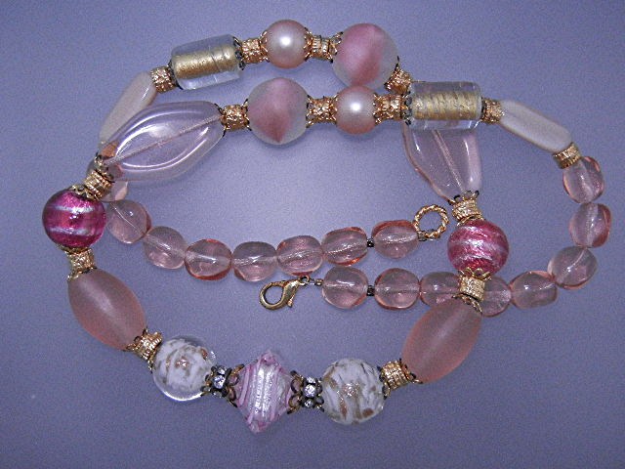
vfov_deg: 36.8
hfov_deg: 47.9
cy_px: 234
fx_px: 704
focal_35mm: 39
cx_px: 312
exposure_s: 1/30
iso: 800
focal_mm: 7.1
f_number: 7.4
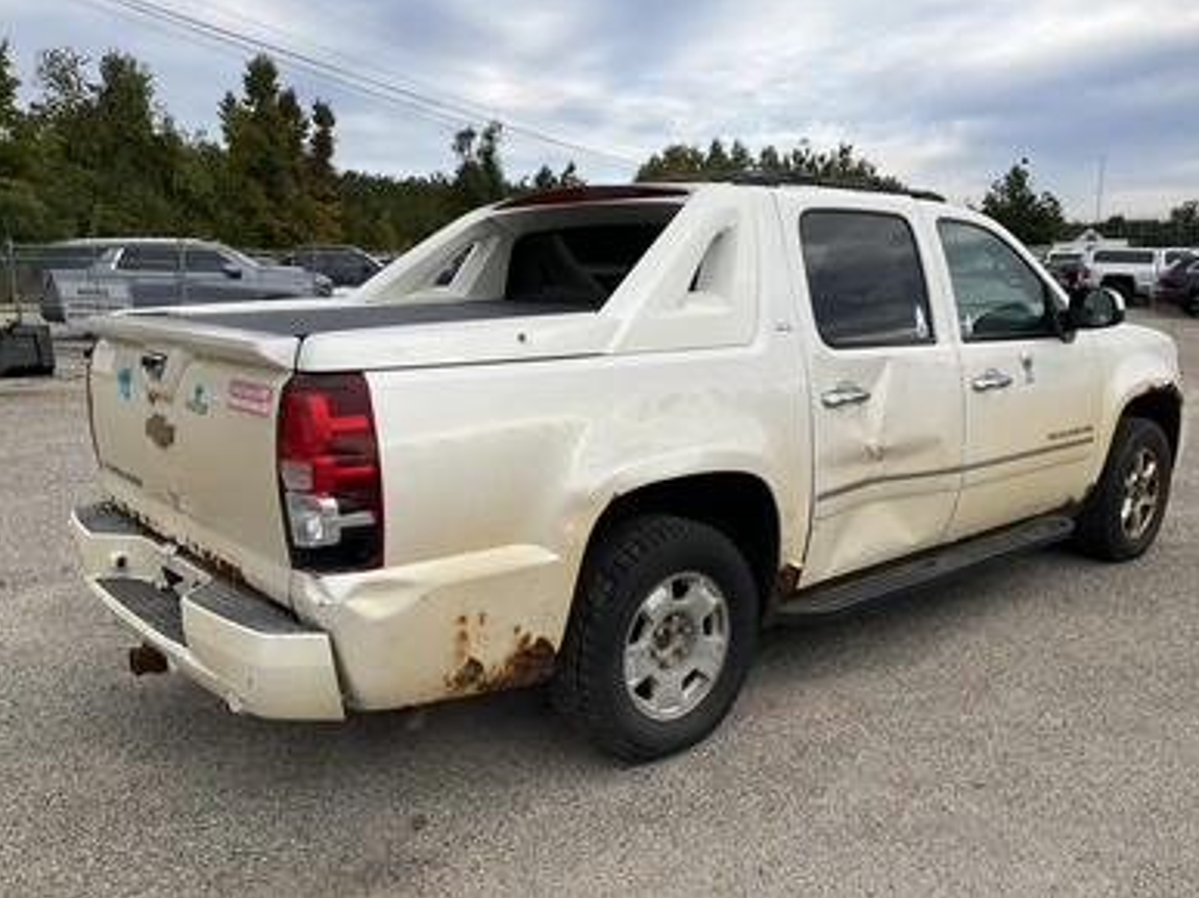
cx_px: 589
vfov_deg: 46.8
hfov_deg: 60.0
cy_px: 437
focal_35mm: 30
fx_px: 1039
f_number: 1.8
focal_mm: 3
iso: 25
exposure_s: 1/1015
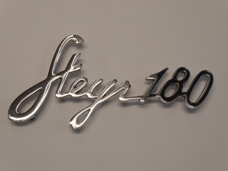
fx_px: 428
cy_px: 86
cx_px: 114
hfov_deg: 29.8
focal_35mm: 65
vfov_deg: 22.6
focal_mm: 11.7
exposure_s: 1/40
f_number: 8
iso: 400
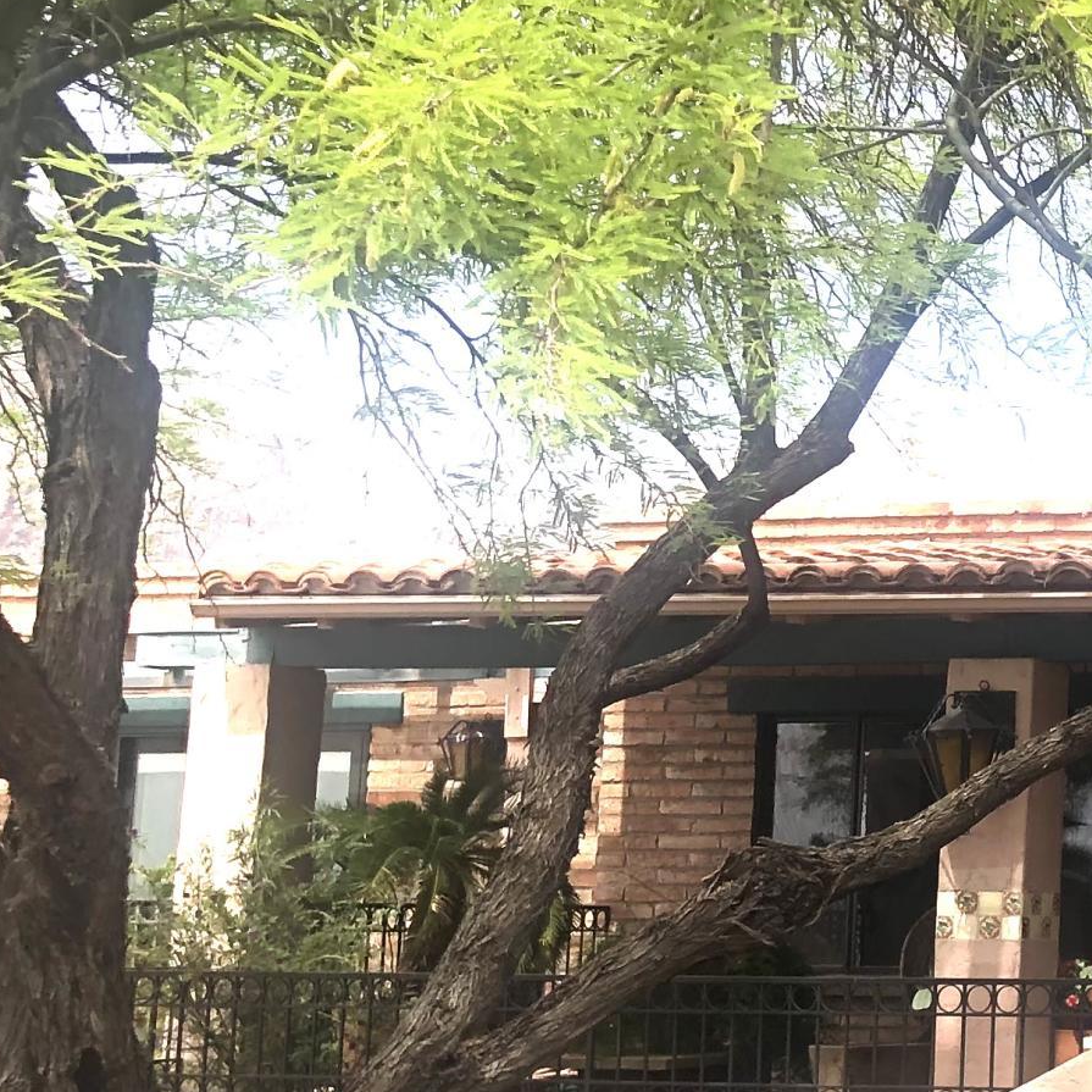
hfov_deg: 18.0
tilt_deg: +8.1
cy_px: 542
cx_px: 1763
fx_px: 2962
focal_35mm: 83
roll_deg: +0.8
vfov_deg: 20.9
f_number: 1.8
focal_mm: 4
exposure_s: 1/796
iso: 20
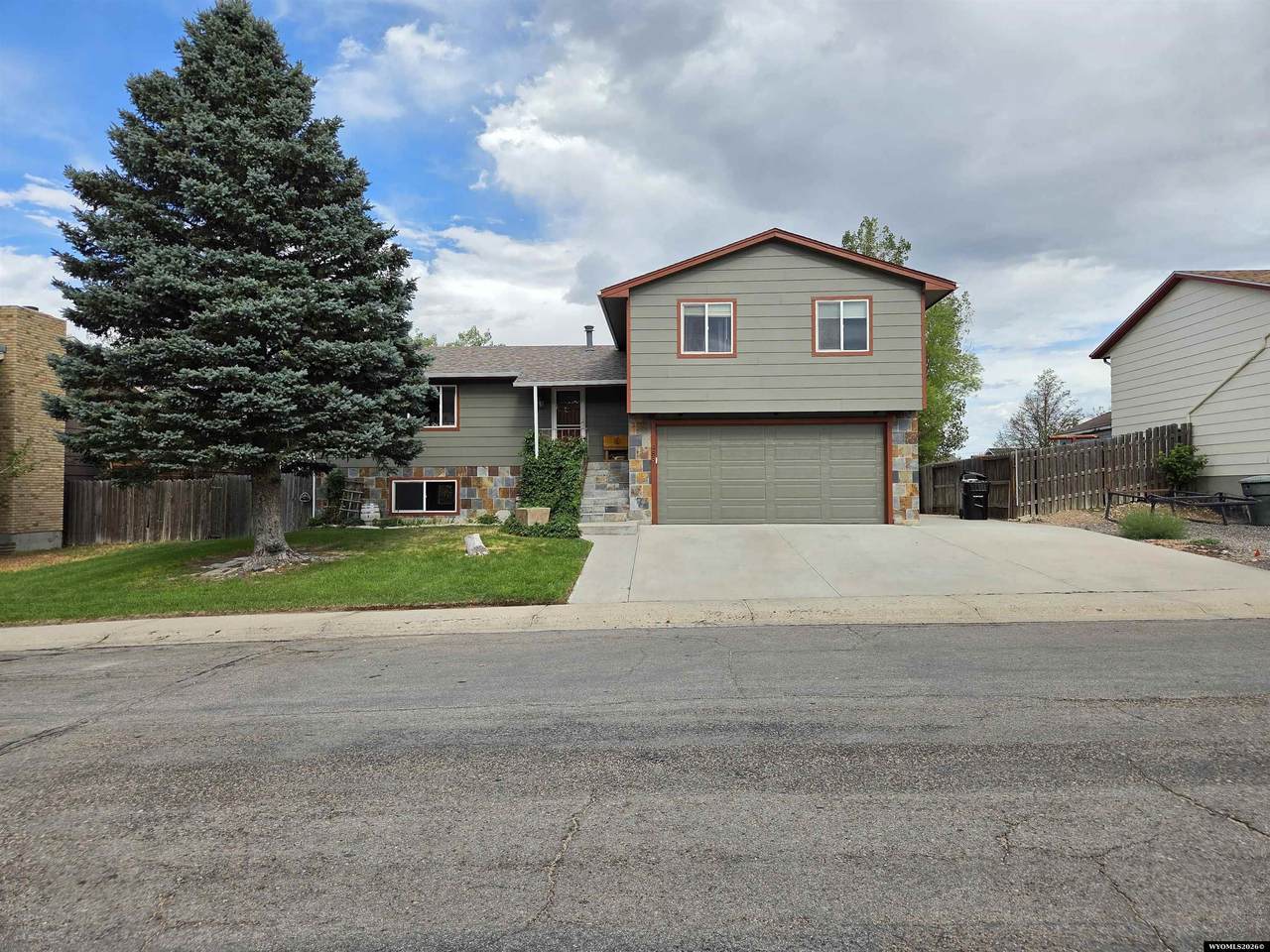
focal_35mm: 23
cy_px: 476
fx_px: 844
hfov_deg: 73.9
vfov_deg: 58.9
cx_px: 635
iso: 80
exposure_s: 1/3034
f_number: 1.8
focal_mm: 5.4
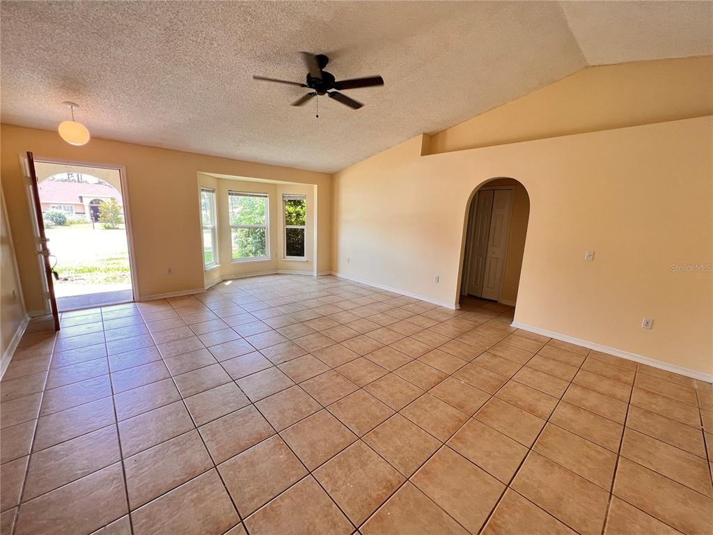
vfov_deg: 89.9
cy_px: 268
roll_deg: -2.2
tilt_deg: -10.4
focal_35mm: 13
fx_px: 268
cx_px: 356
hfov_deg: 106.2
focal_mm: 1.57
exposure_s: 1/120
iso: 64
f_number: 1.8
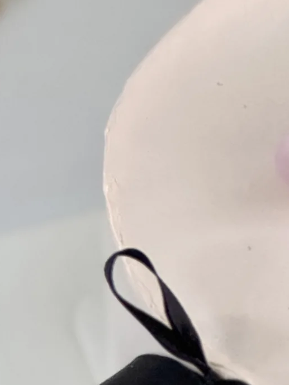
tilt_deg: -43.6
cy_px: 0
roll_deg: -1.9
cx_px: 368
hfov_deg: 5.2
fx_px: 3183
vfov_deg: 6.9
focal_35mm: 286
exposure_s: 1/80
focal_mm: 9
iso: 200
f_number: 2.8
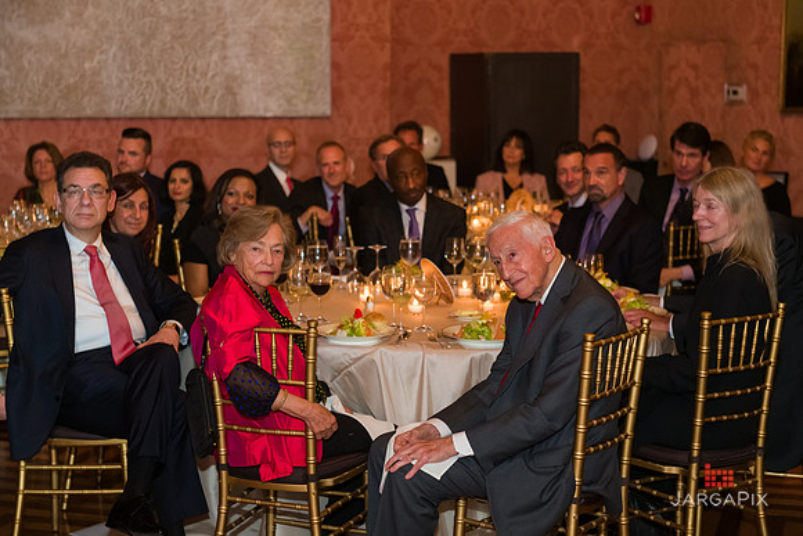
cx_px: 402
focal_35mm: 70
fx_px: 1562
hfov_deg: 28.8
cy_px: 268
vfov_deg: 19.5
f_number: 4
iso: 3200
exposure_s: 1/100
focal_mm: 70
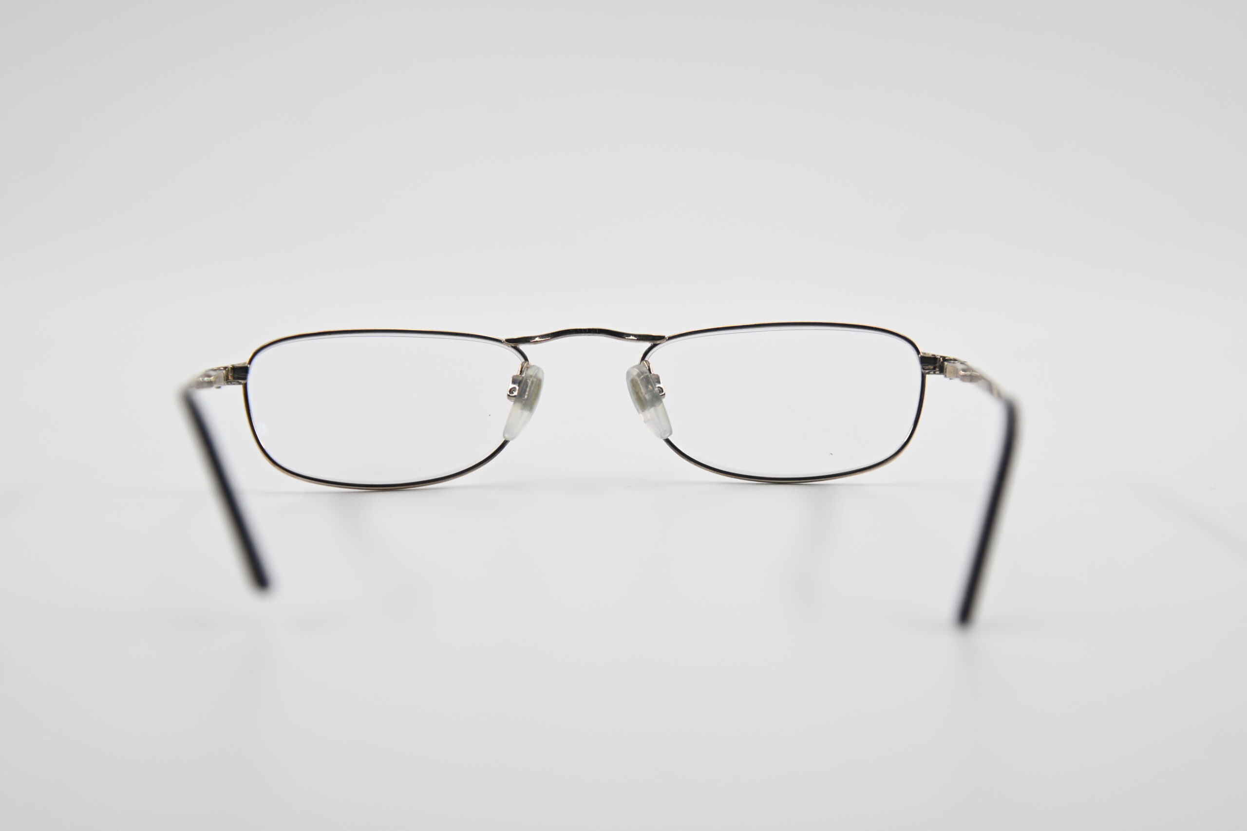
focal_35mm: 120
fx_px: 4157
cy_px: 416
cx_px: 624
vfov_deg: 11.4
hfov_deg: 17.1
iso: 200
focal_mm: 80
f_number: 4
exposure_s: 1/400
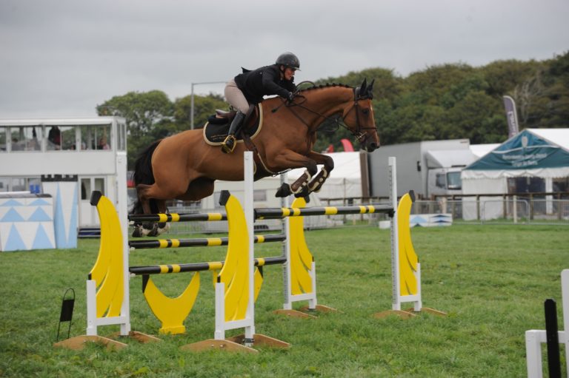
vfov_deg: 11.4
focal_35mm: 120
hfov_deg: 17.1
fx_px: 1895
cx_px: 284
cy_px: 189
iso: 250
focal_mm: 120
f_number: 5.6
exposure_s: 1/640
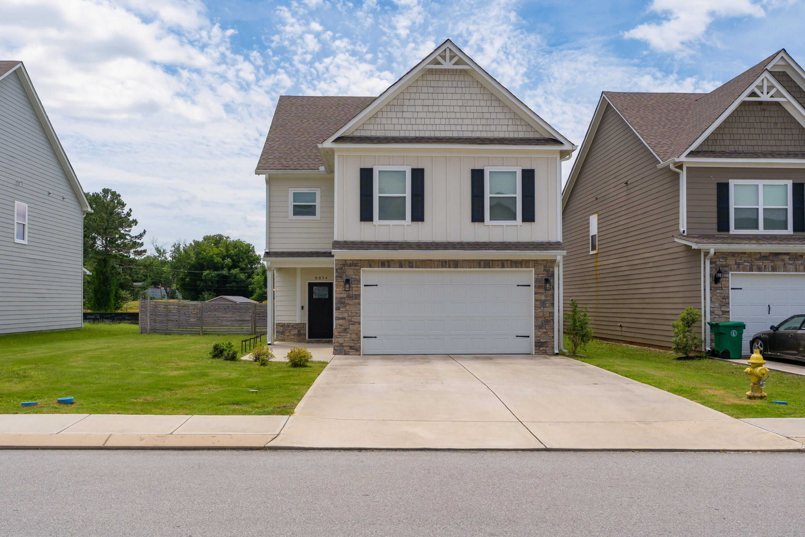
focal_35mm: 31
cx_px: 402
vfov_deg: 42.3
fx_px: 693
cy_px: 268
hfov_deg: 60.3
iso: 320
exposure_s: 1/1250
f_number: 7.1
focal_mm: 31
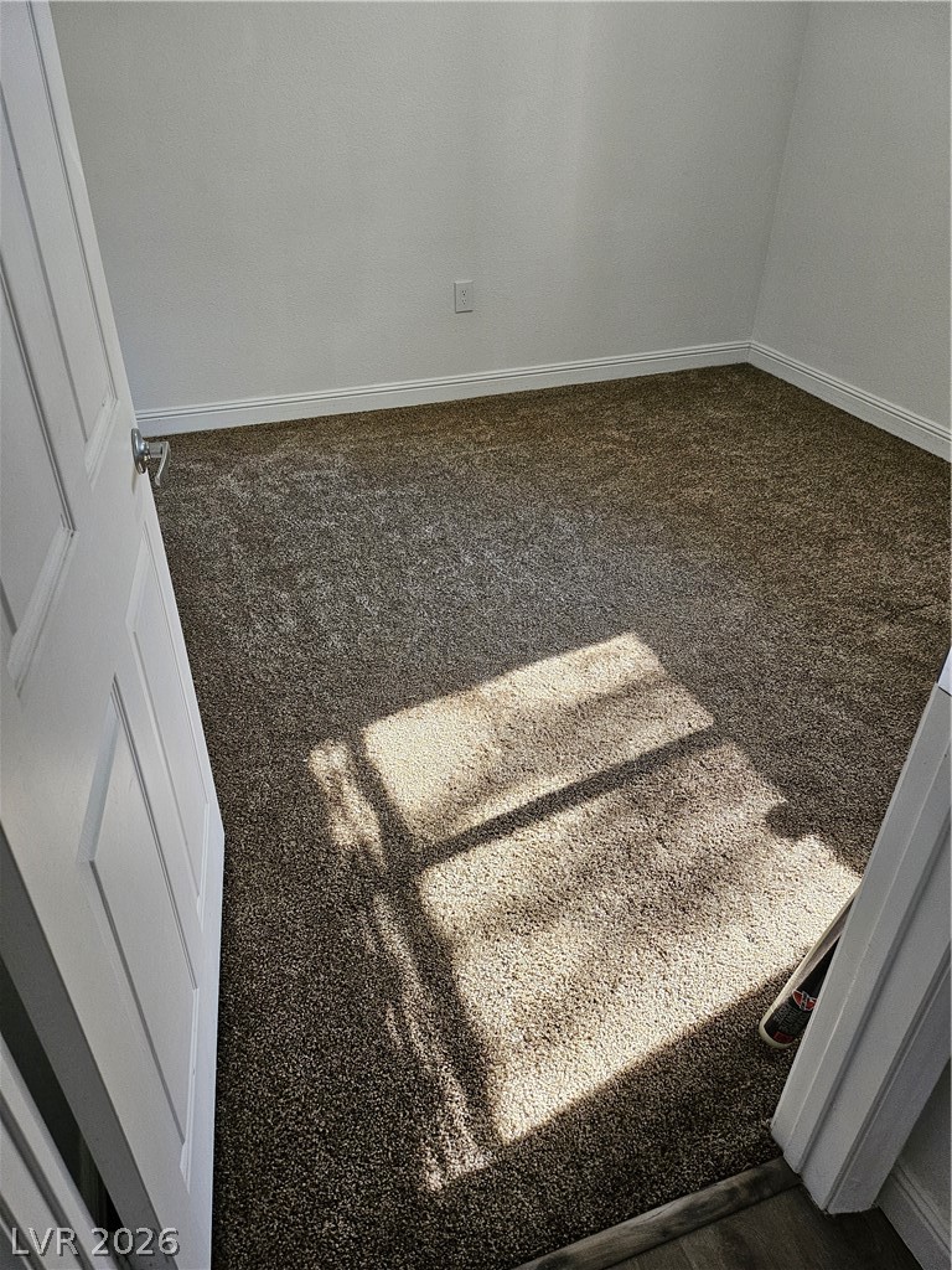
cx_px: 476
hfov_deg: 56.8
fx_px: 880
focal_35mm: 24
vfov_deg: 71.6
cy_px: 635
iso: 400
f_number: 1.8
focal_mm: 5
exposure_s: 1/120
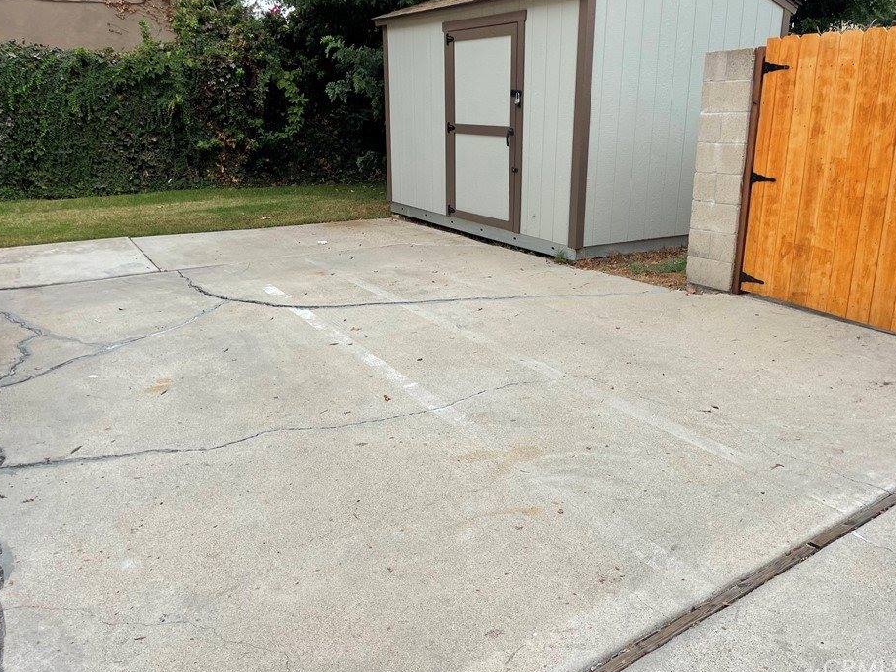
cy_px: 308
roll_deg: -0.8
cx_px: 488
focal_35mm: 29
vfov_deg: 48.2
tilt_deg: -14.2
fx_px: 751
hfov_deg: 61.5
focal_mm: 4.2
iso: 32
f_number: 1.6
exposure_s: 1/807
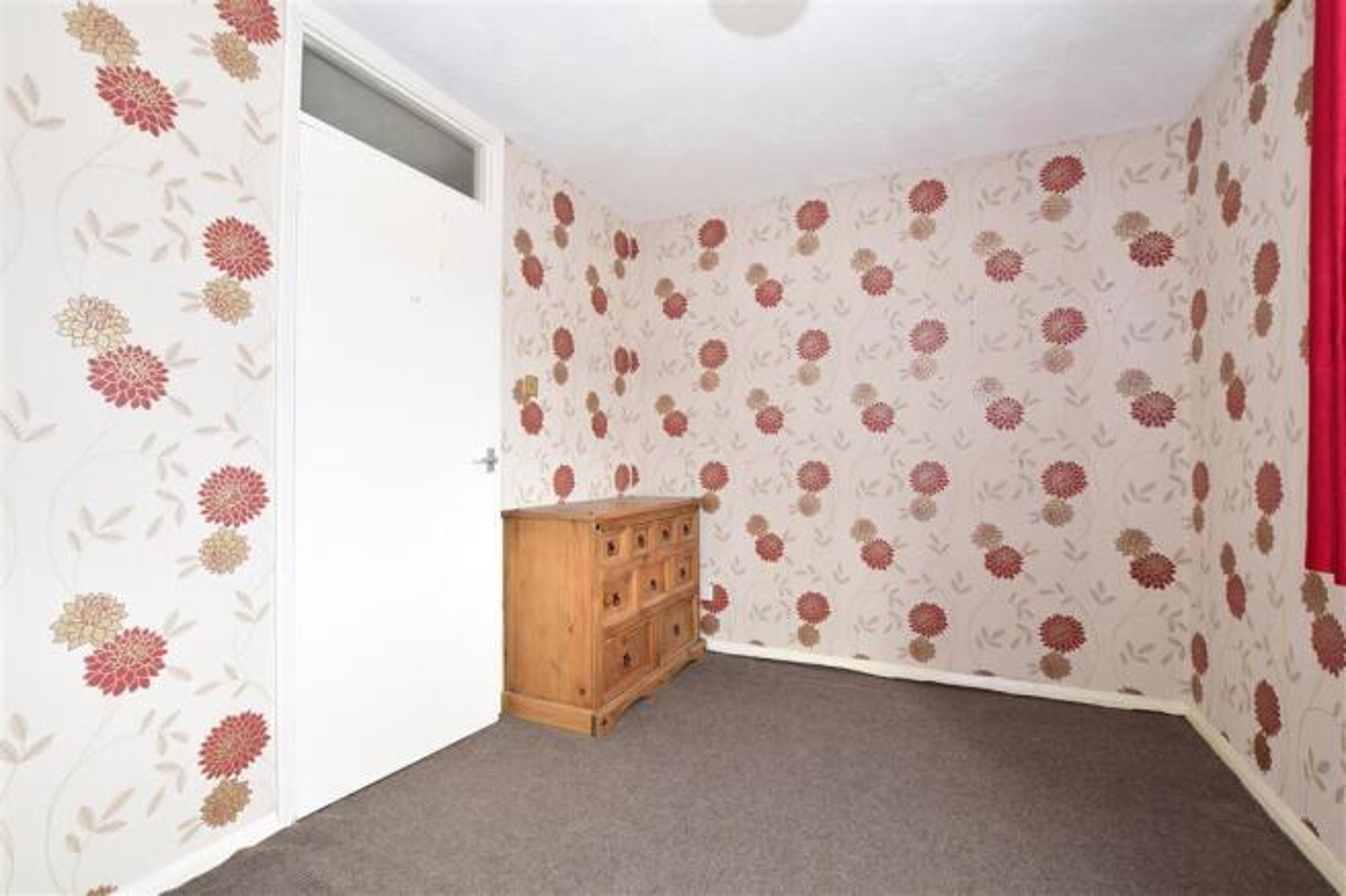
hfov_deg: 100.4
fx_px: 561
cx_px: 673
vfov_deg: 77.3
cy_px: 448
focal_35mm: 15
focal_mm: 10
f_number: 9
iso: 400
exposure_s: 1/8
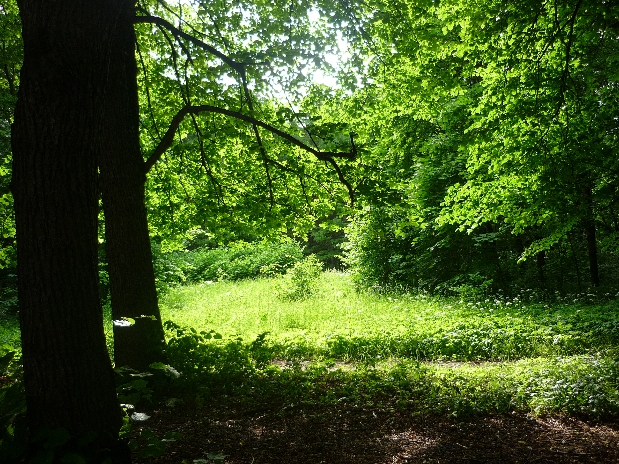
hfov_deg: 55.4
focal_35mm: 33
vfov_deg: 42.9
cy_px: 232
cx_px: 310
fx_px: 590
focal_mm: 5.5
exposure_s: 1/100
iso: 100
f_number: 2.8
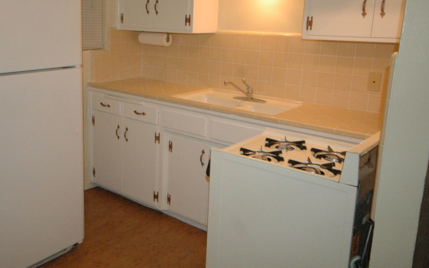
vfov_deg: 33.6
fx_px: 441
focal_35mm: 38
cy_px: 101
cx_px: 158
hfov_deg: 51.3
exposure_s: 1/100
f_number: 5.3
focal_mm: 17
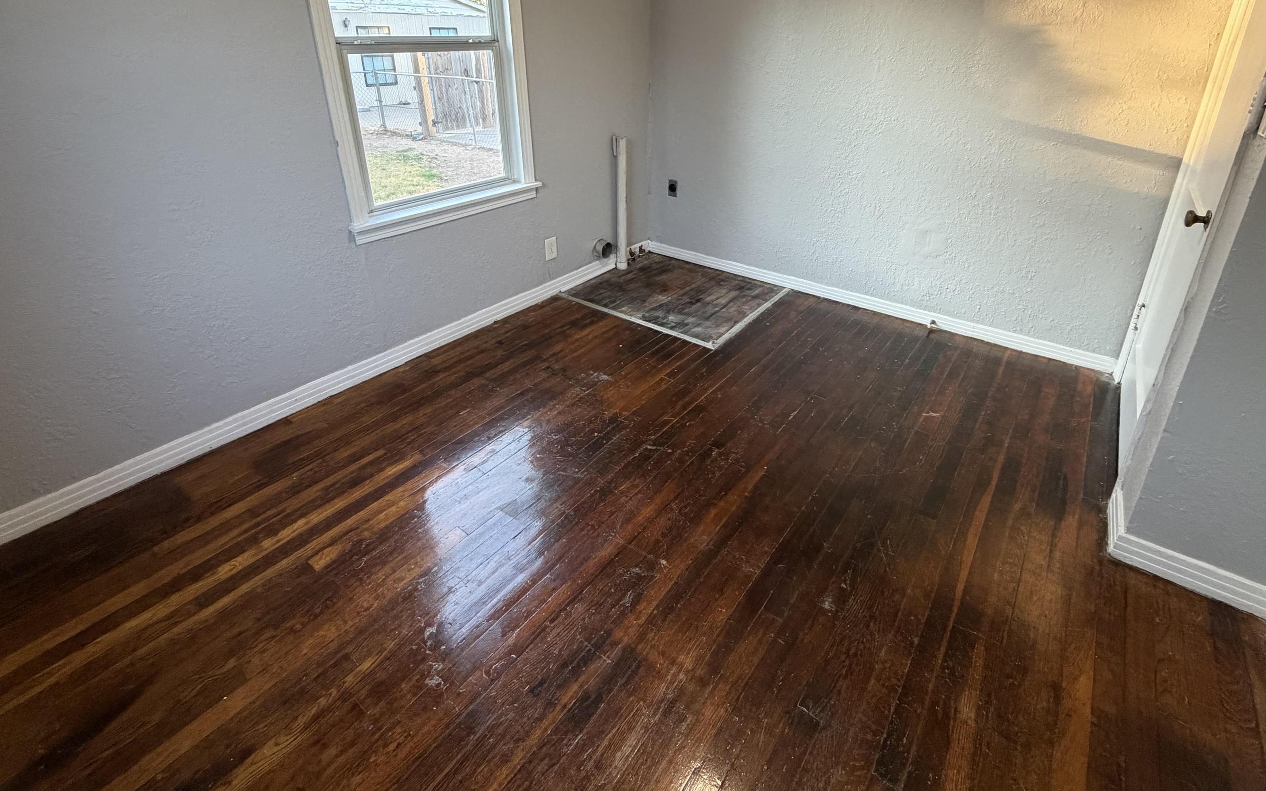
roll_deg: +0.0
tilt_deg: -20.9
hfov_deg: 94.3
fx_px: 587
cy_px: 252
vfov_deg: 65.8
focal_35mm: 17
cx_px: 666
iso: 320
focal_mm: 2.22
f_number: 2.2
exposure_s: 1/108
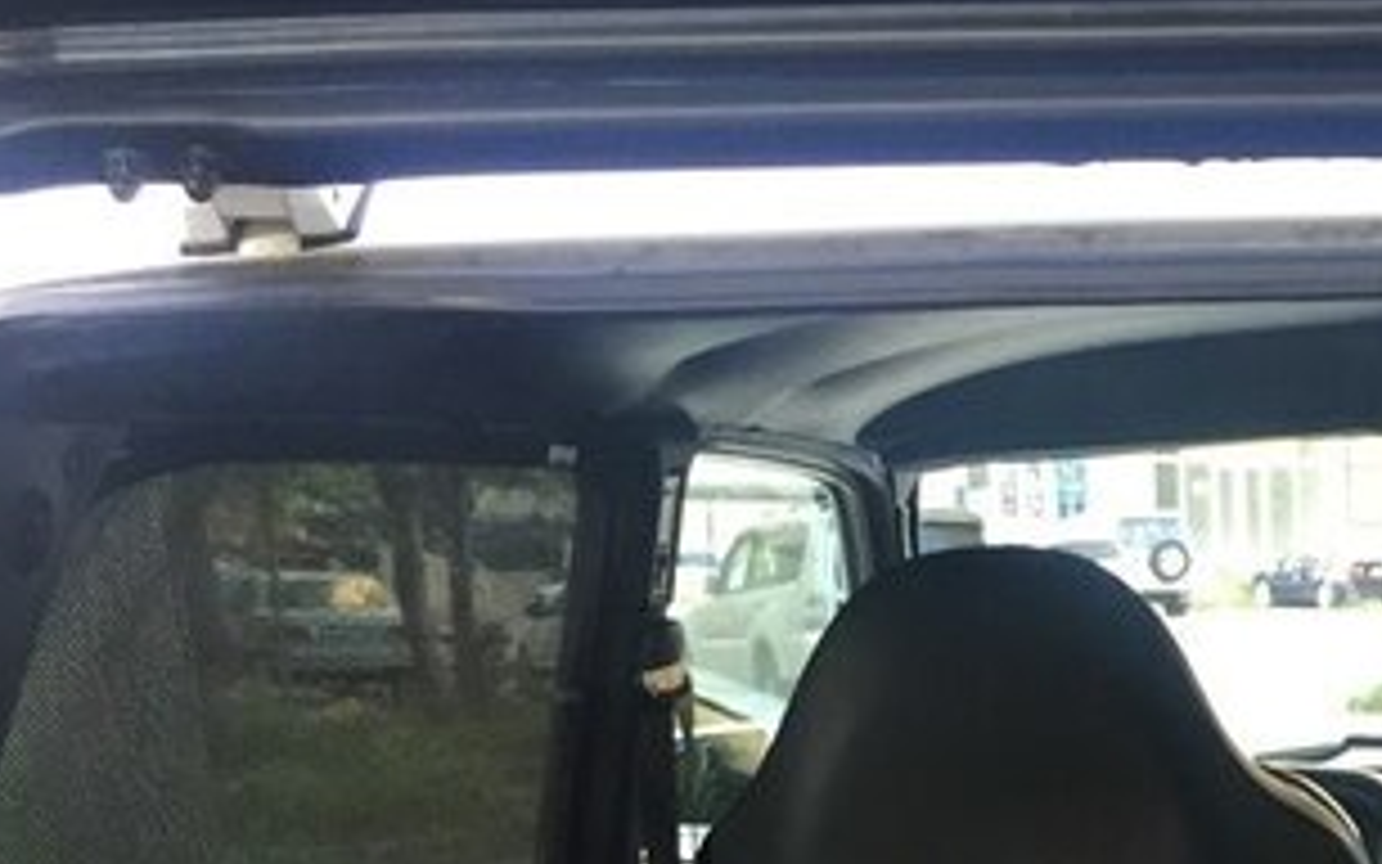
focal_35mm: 66
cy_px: 1019
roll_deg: -0.4
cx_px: 1441
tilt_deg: -8.8
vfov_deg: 18.7
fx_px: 2486
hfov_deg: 28.7
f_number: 2.2
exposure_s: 1/33
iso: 50
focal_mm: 4.15
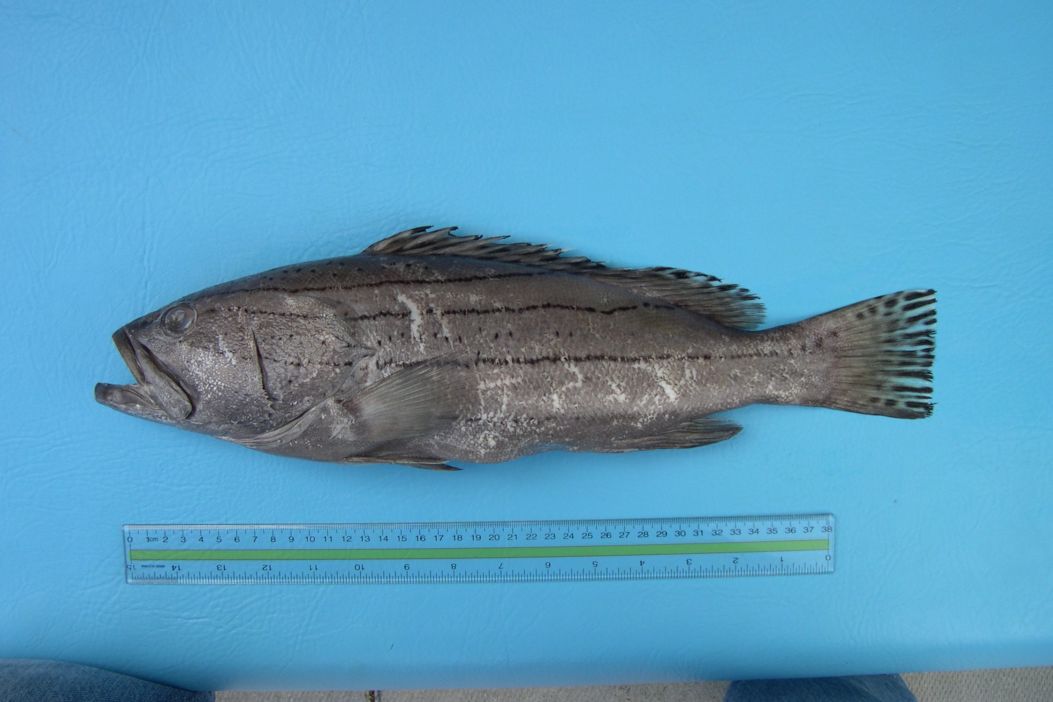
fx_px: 1170
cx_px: 522
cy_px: 307
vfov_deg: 33.4
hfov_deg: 48.5
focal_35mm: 40
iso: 100
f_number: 2.8
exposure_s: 1/423
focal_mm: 8
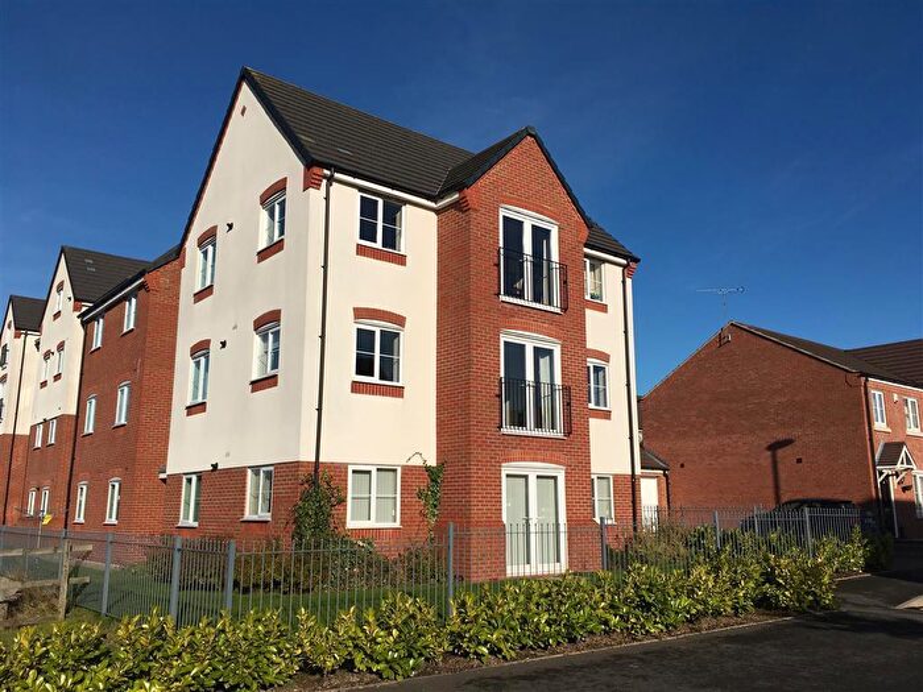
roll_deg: -0.8
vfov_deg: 48.2
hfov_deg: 61.7
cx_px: 462
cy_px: 346
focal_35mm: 29
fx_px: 773
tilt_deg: +10.9
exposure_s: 1/4274
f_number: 2.2
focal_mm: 4.15
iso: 25
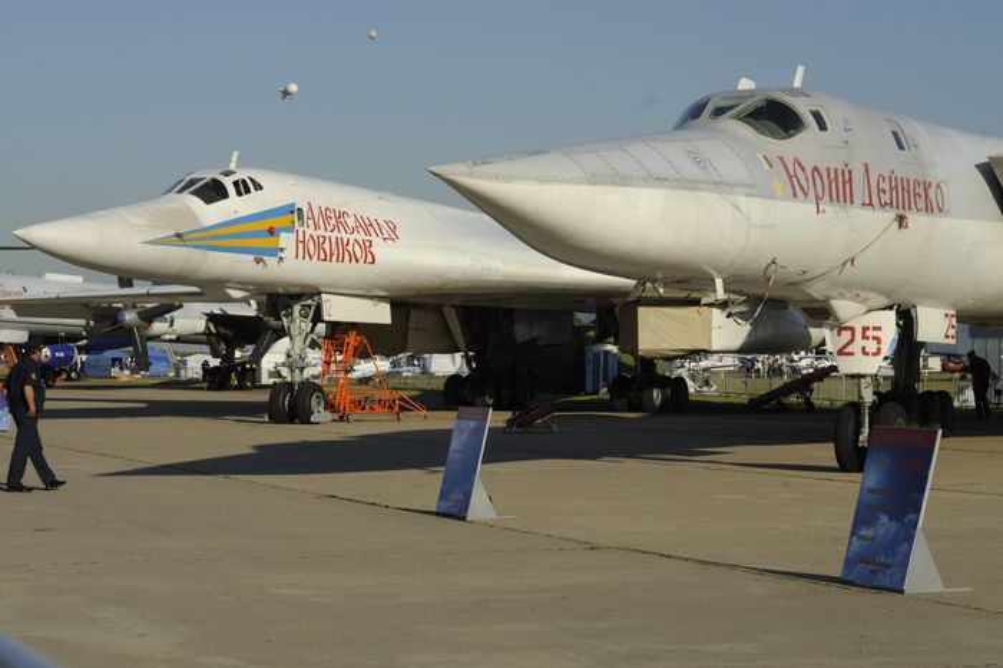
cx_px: 502
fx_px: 2228
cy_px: 334
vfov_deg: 17.0
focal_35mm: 80
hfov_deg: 25.4
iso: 200
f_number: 10
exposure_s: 1/800
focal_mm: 80
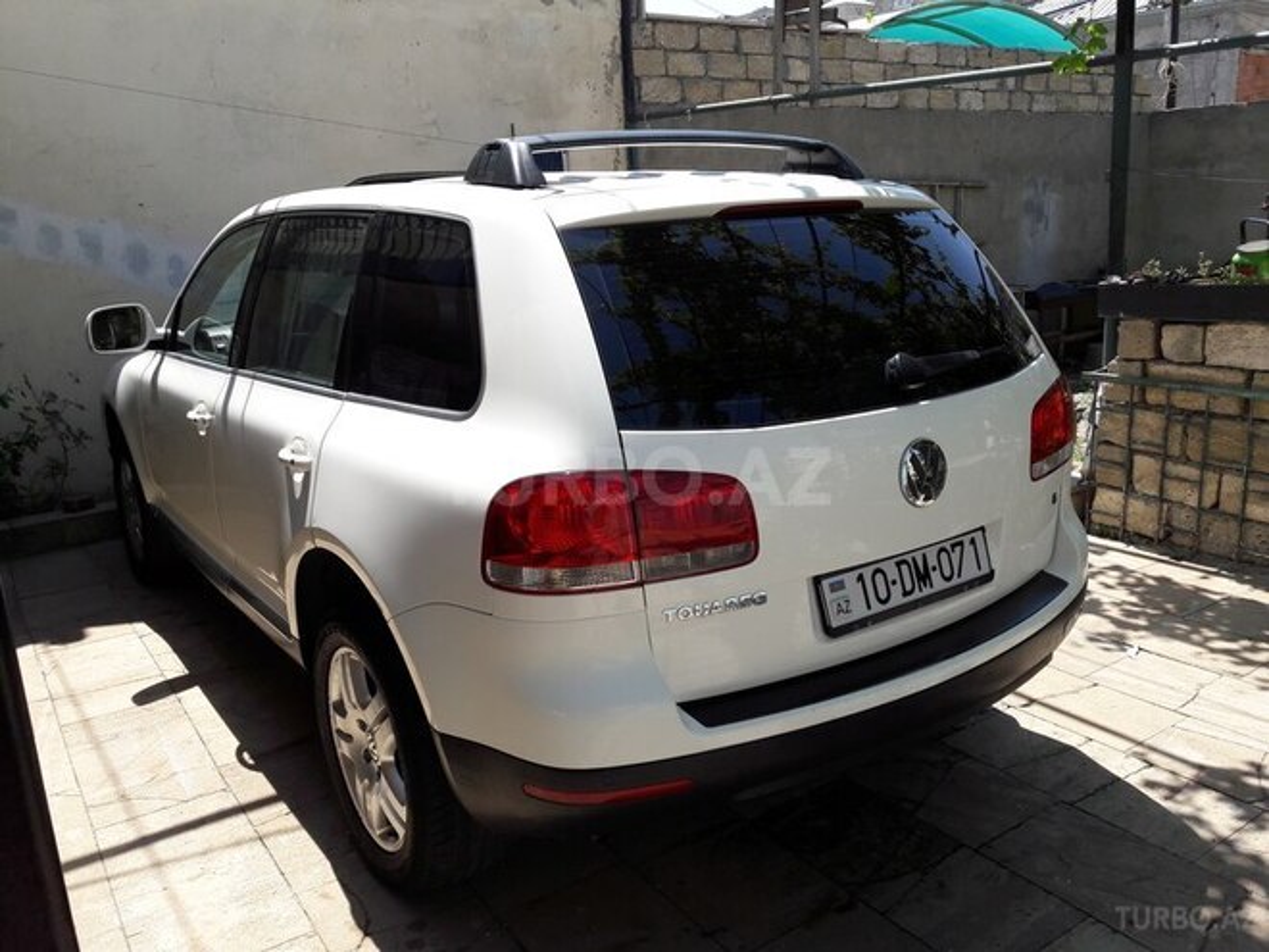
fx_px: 1026
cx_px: 634
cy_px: 476
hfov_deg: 63.4
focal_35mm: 28
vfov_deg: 49.7
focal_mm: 3.7
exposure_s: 1/870
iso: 40
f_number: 1.9
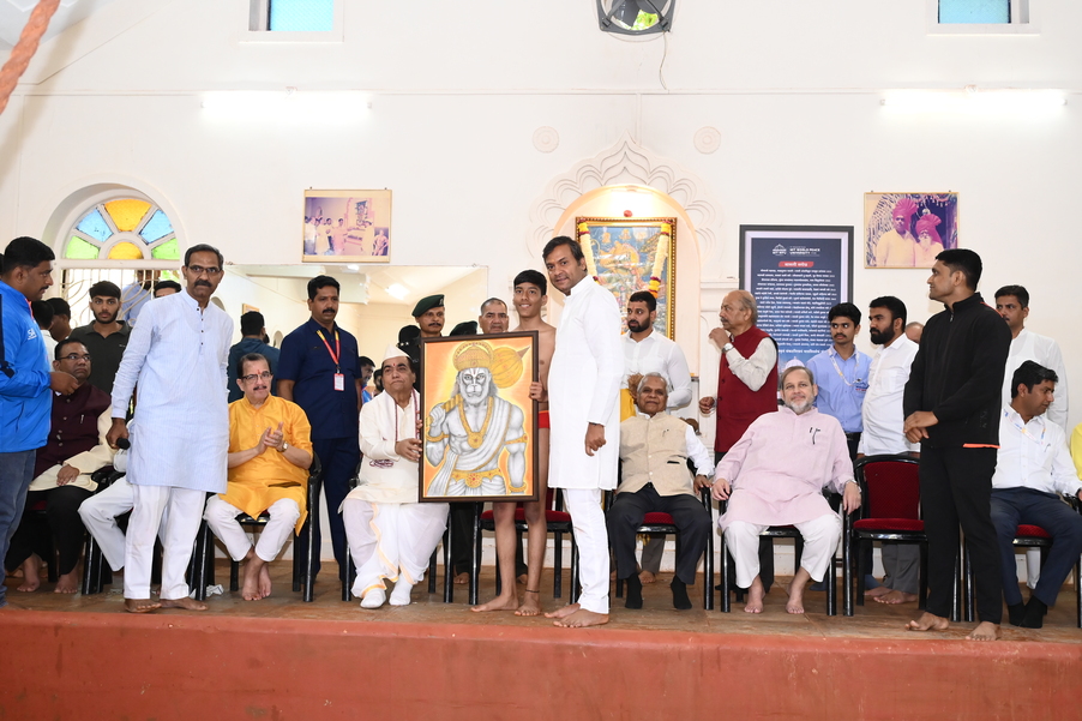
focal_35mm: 40
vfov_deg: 33.4
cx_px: 541
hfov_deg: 48.5
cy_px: 360
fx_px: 1202
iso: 3200
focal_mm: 40
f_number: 4.5
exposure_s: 1/100
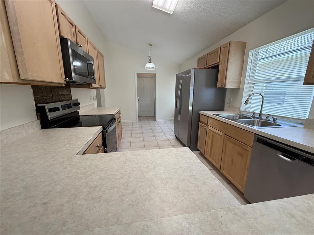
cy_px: 118
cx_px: 157
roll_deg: +0.3
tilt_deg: -11.9
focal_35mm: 14
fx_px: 127
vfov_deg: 85.7
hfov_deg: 102.1
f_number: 2.2
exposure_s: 1/120
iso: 80
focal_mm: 2.22
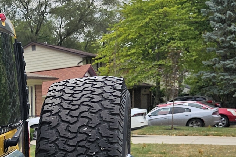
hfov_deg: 14.7
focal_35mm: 109
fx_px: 714
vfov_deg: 11.8
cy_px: 257
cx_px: -265
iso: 10
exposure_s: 1/417
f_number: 1.7
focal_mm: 6.3
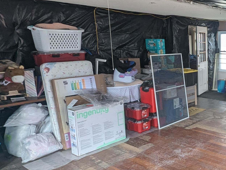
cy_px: 78
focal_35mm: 32
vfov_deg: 44.2
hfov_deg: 45.6
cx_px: 237
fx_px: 209
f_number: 2.2
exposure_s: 1/40.1
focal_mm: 1.95
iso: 98
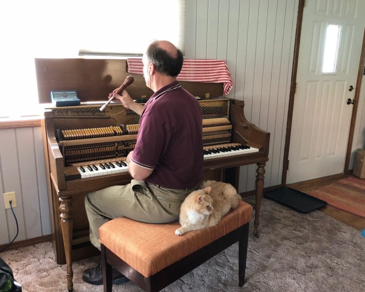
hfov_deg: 58.8
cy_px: 148
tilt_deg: -13.7
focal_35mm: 30
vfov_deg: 48.5
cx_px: 189
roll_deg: -0.9
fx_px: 324
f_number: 1.8
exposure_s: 1/15
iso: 50
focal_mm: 4
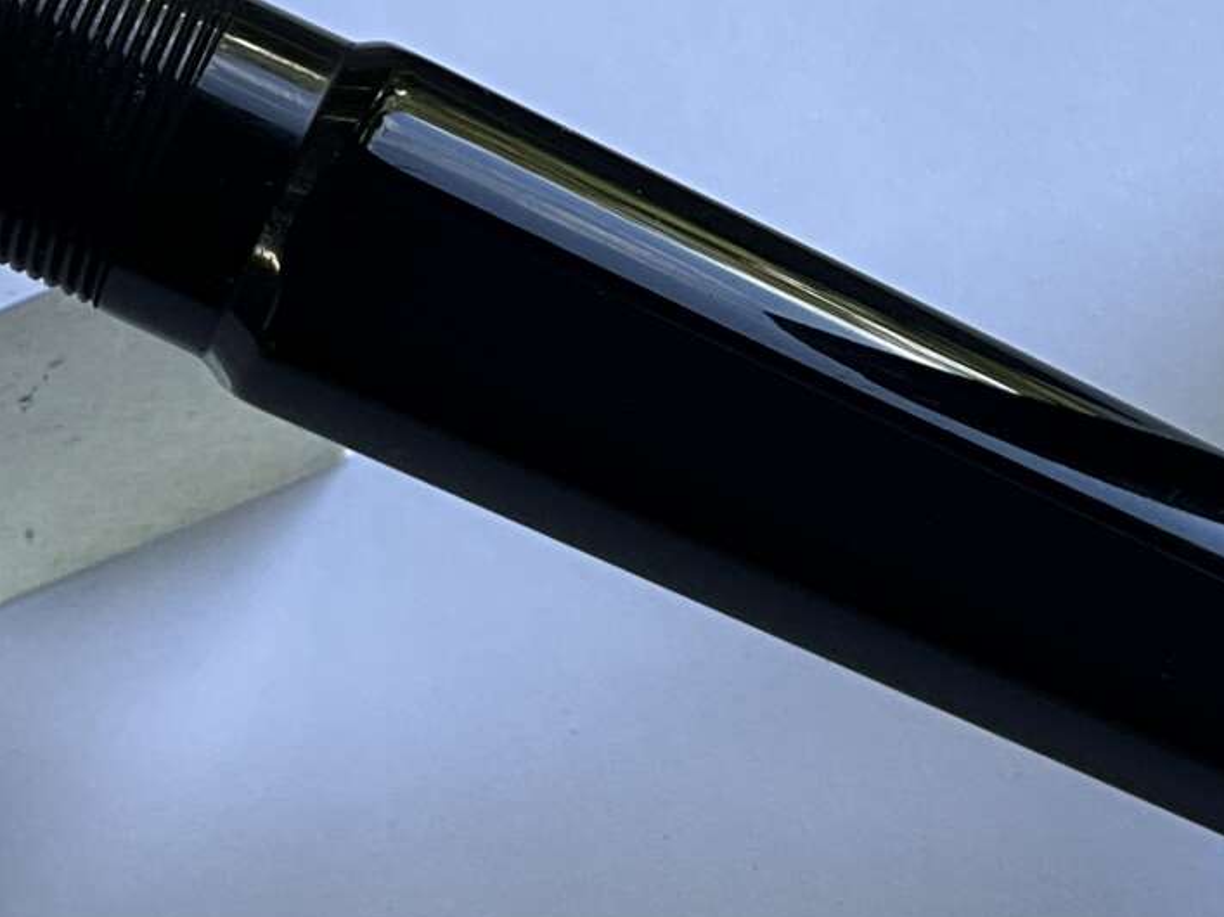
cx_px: 718
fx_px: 3712
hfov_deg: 18.7
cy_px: 81
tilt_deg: -62.8
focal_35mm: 105
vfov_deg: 14.0
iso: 32
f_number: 1.8
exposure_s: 1/122
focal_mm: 3
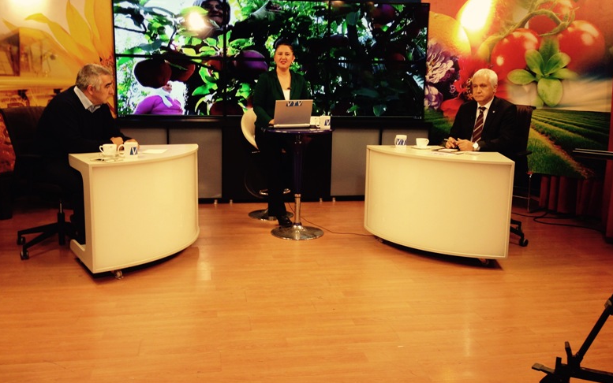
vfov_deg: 35.3
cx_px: 298
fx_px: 602
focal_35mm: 36
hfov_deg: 54.0
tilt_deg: -9.2
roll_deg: -2.2
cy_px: 173
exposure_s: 1/40
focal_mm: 4.12
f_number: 2.4
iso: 64
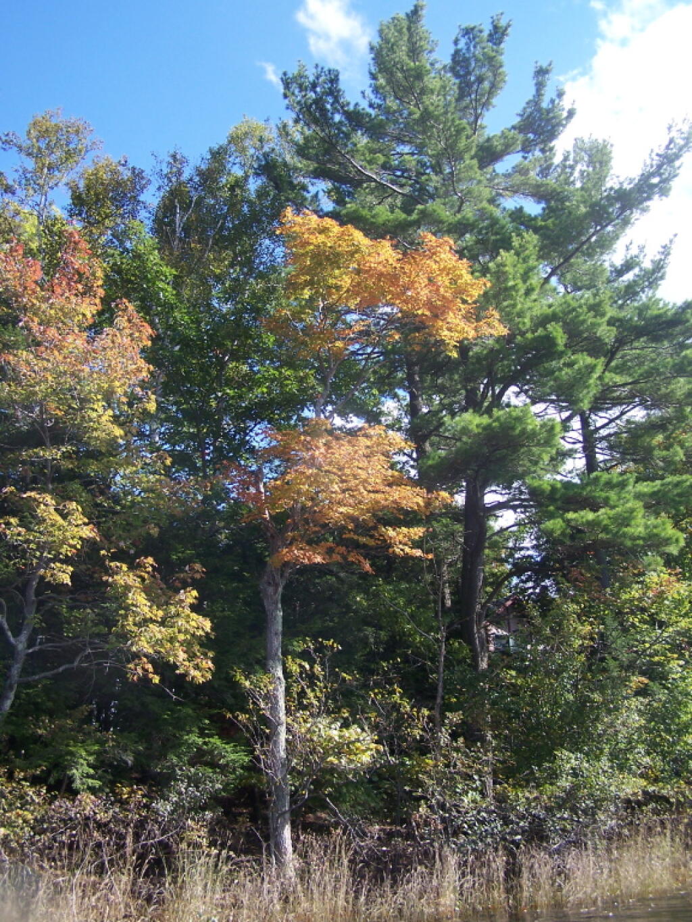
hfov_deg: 37.7
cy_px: 461
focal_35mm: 38
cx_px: 346
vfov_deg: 49.0
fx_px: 1013
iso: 80
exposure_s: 1/400
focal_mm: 6.3
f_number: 2.8
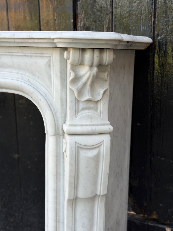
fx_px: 320
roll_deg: +0.5
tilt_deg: -13.1
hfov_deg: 30.3
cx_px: 86
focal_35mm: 48
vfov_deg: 39.7
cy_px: 116
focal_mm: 6.76
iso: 64
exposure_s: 1/348
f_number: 1.78
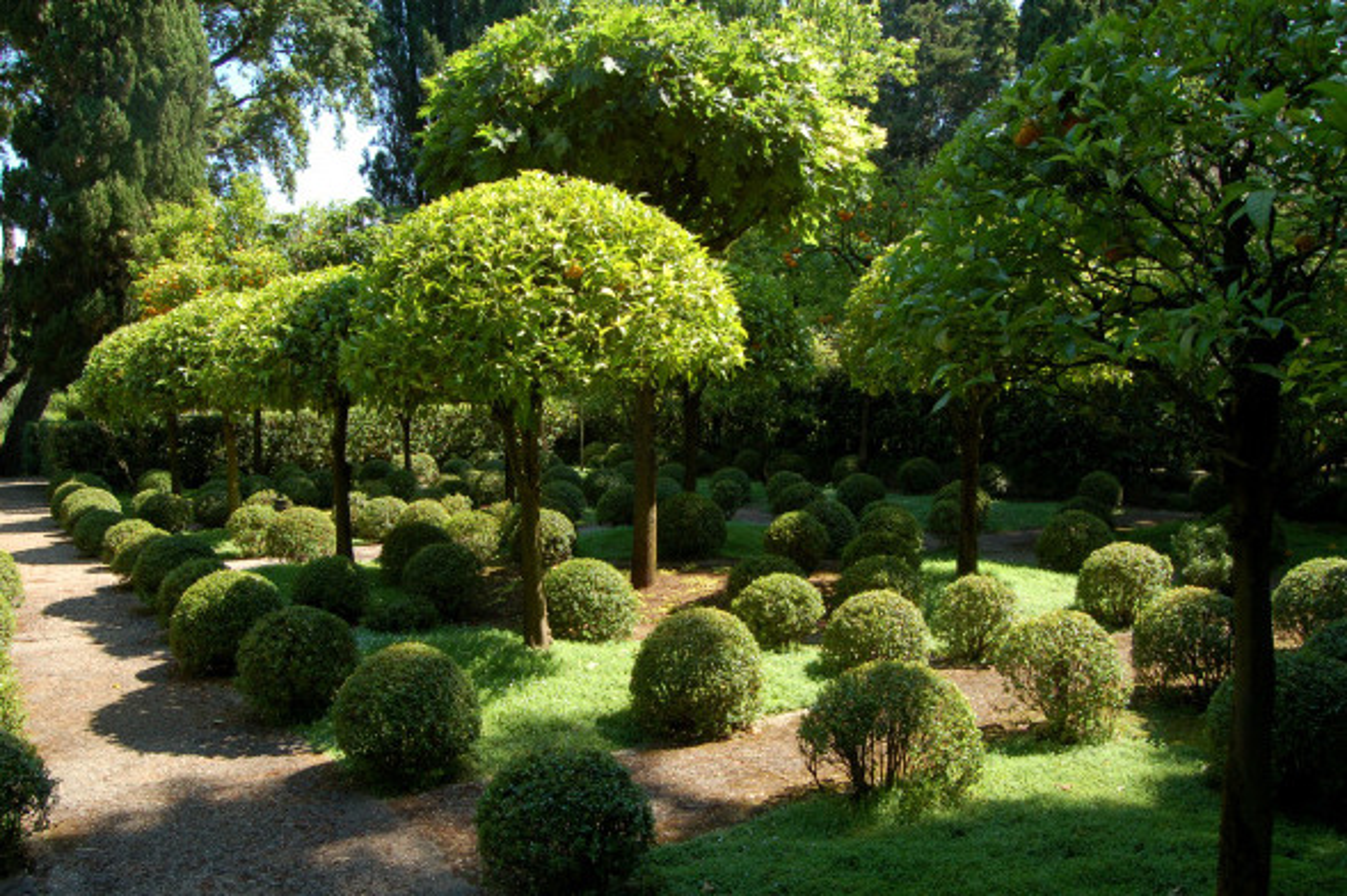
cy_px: 448
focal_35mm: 27
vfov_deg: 47.9
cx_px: 674
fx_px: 1010
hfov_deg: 67.4
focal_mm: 18
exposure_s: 1/160
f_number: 6.3
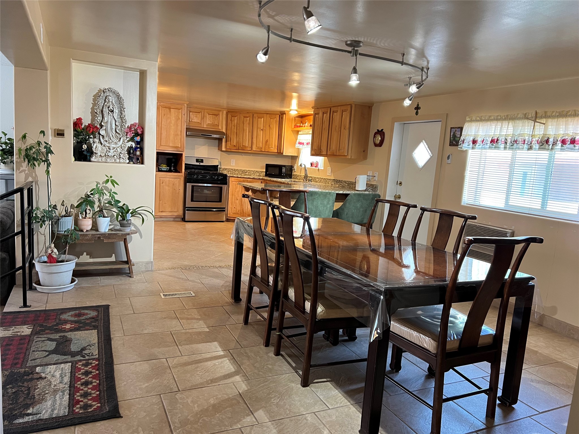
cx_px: 290
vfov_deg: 53.1
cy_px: 217
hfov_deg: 67.3
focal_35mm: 26
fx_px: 435
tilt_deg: -8.5
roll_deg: -4.6
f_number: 1.5
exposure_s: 1/60
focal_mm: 5.7
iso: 320
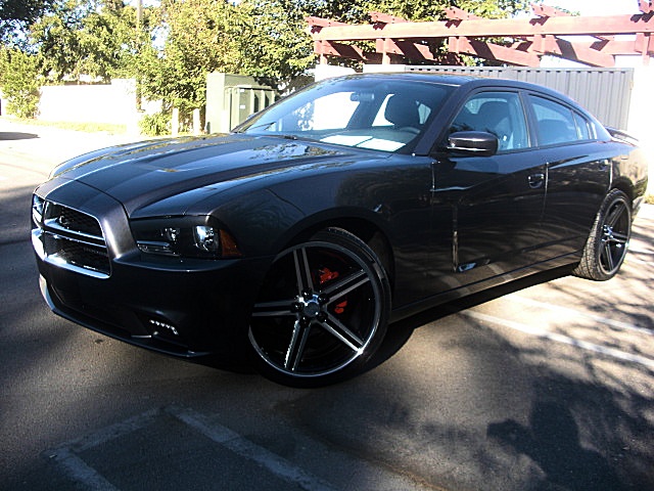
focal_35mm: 36
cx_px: 327
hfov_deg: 51.4
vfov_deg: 39.7
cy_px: 246
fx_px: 680
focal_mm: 6.3
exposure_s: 1/160
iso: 50
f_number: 2.8
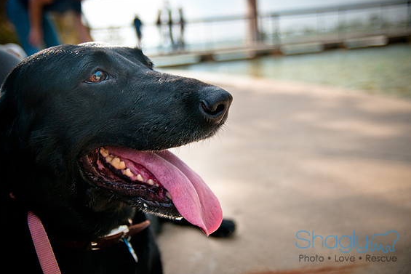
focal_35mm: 42
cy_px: 137
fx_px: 474
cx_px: 201
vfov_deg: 32.3
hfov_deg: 46.9
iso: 400
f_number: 2.8
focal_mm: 27
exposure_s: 1/3200
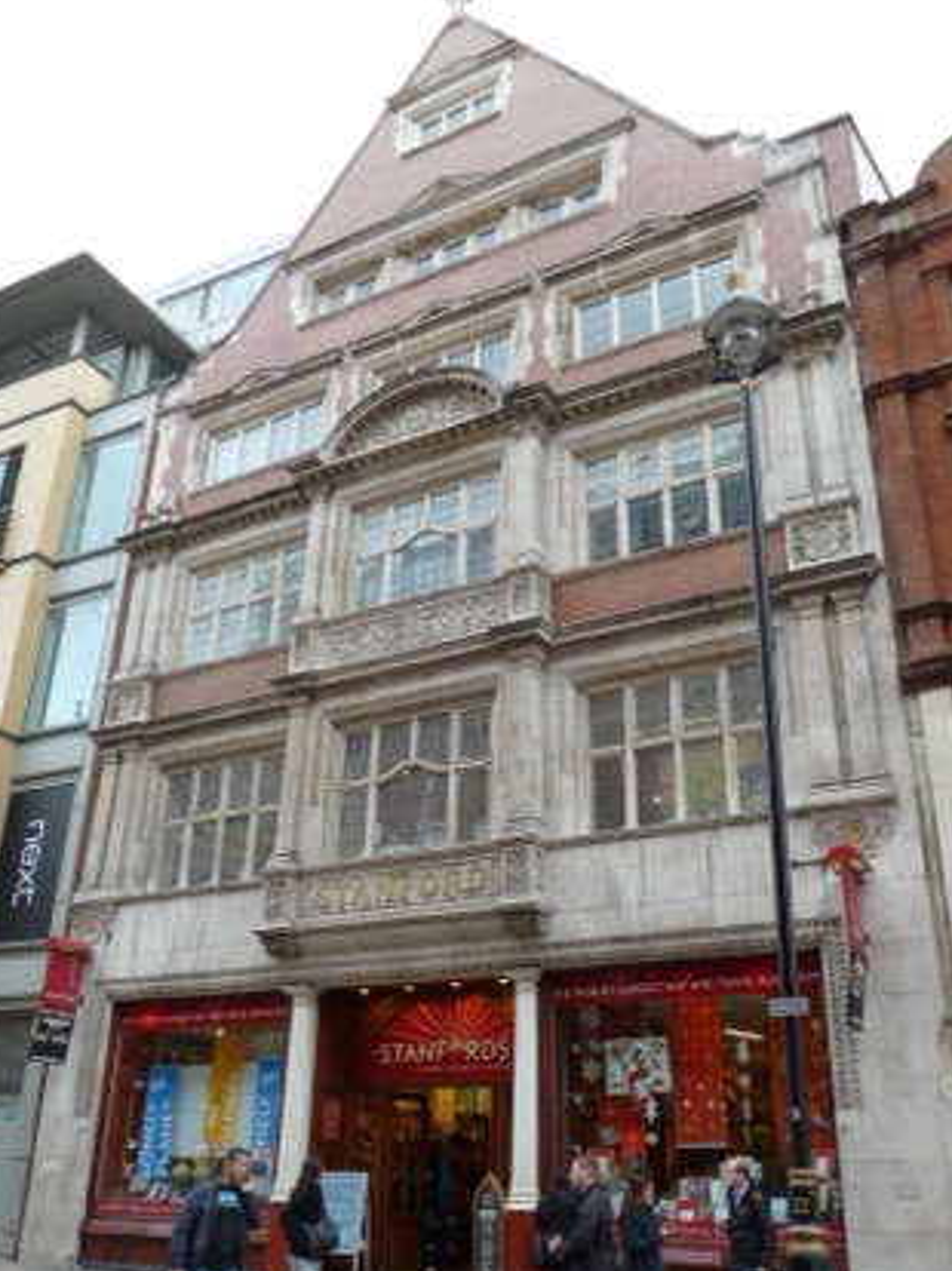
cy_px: 700
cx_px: 528
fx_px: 1064
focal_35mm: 29
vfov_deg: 61.6
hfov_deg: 48.1
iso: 80
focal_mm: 4.1
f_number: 3.3
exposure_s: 1/60
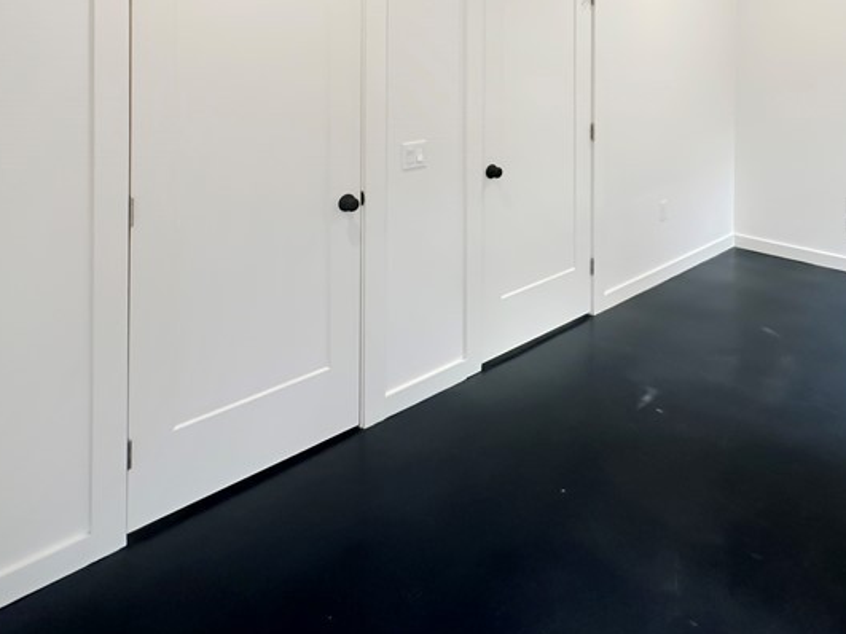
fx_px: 660
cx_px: 639
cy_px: 67
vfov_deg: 46.5
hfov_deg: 61.5
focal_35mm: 27
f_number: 2.2
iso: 125
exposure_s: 1/120
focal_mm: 2.22
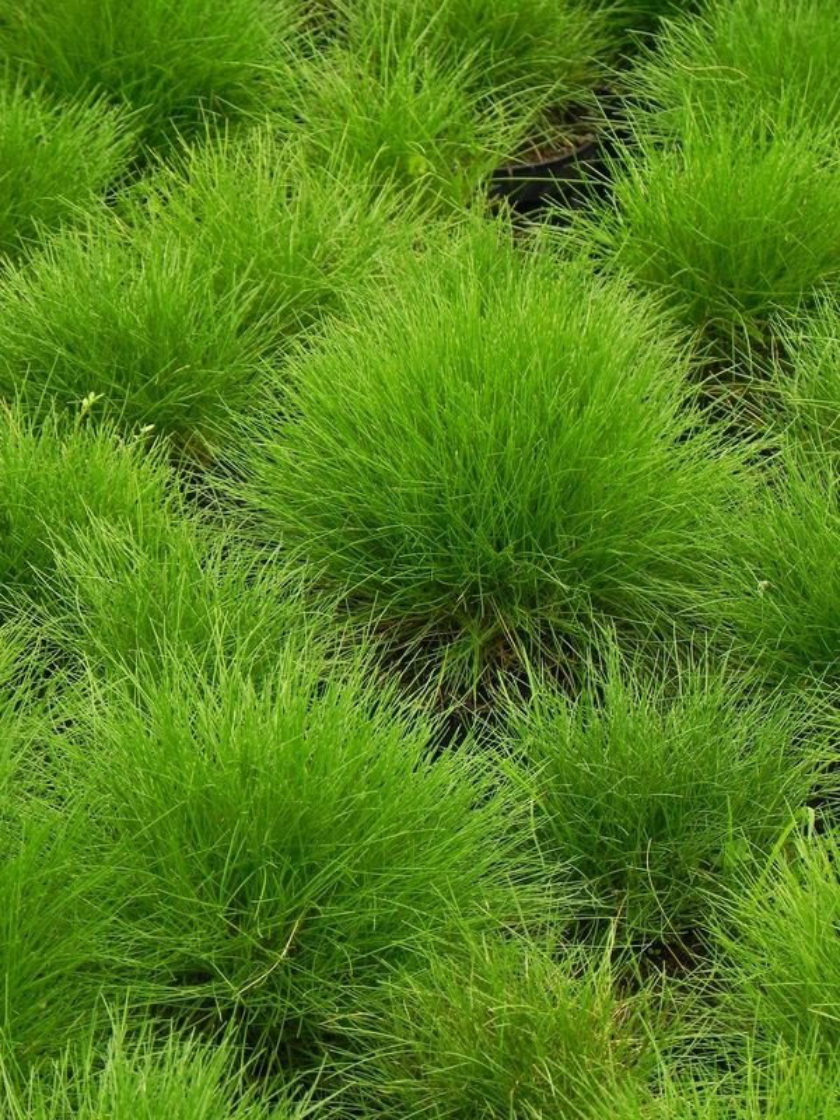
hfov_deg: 7.0
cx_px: 420
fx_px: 6859
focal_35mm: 212
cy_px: 560
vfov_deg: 9.3
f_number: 5
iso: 160
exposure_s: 1/60
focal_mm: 37.7
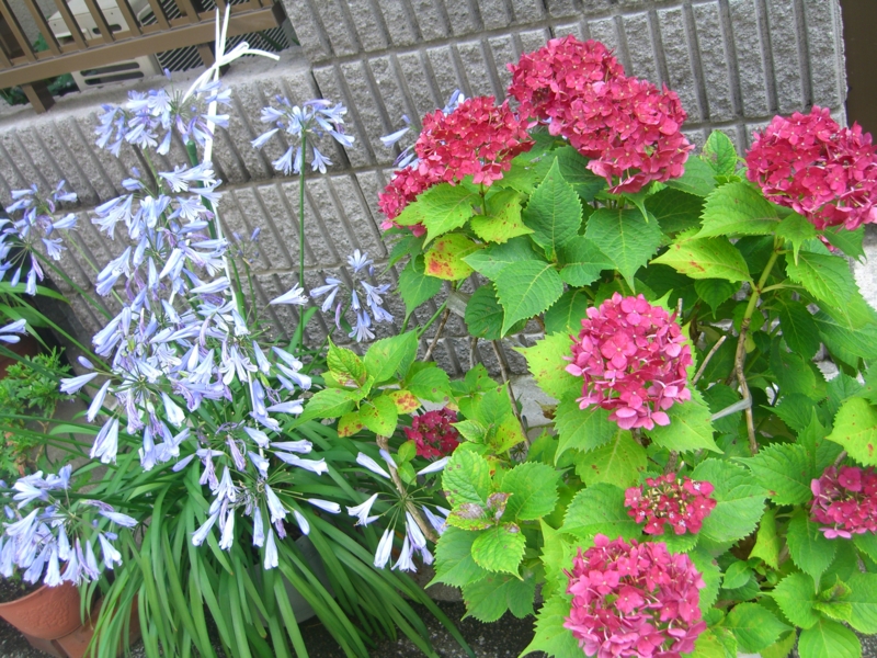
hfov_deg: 49.0
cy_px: 329
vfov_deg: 37.7
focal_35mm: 38
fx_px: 963
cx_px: 438
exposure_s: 1/80
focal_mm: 7.9
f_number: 2.8
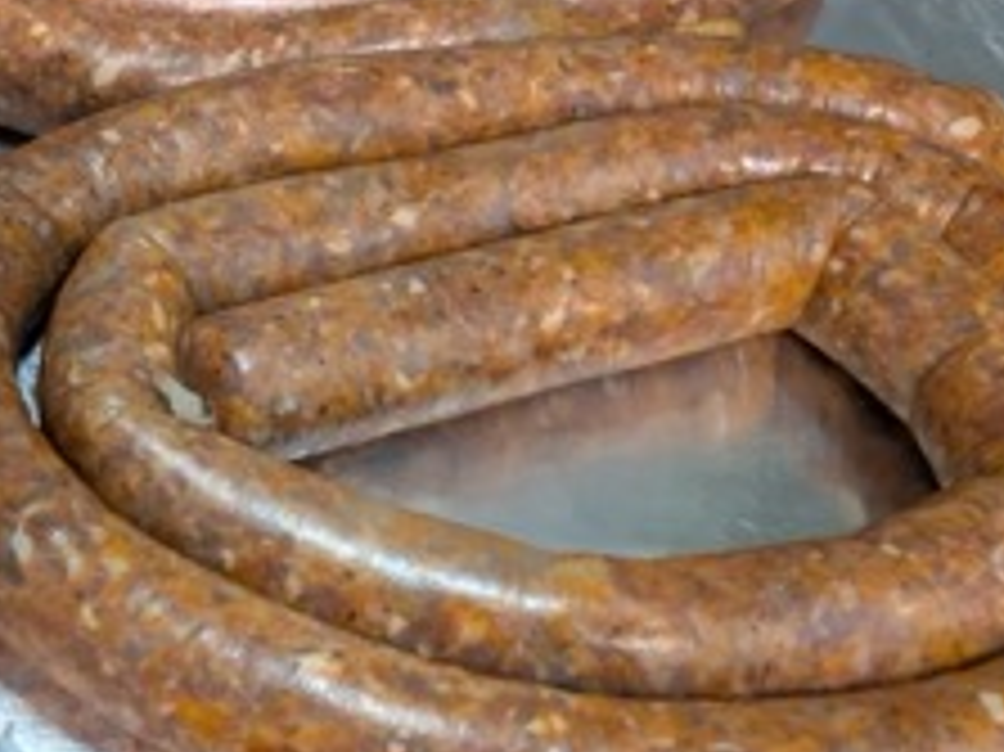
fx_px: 2000
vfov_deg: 20.9
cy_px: 86
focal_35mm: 69
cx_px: -77
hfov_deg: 26.2
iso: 754
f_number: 1.68
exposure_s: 1/60
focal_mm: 6.9
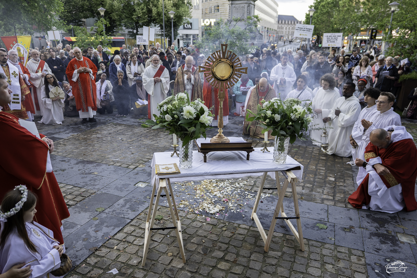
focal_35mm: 25
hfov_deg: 71.5
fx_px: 290
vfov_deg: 51.3
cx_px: 201
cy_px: 138
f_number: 2.8
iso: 800
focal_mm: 24
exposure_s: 1/200
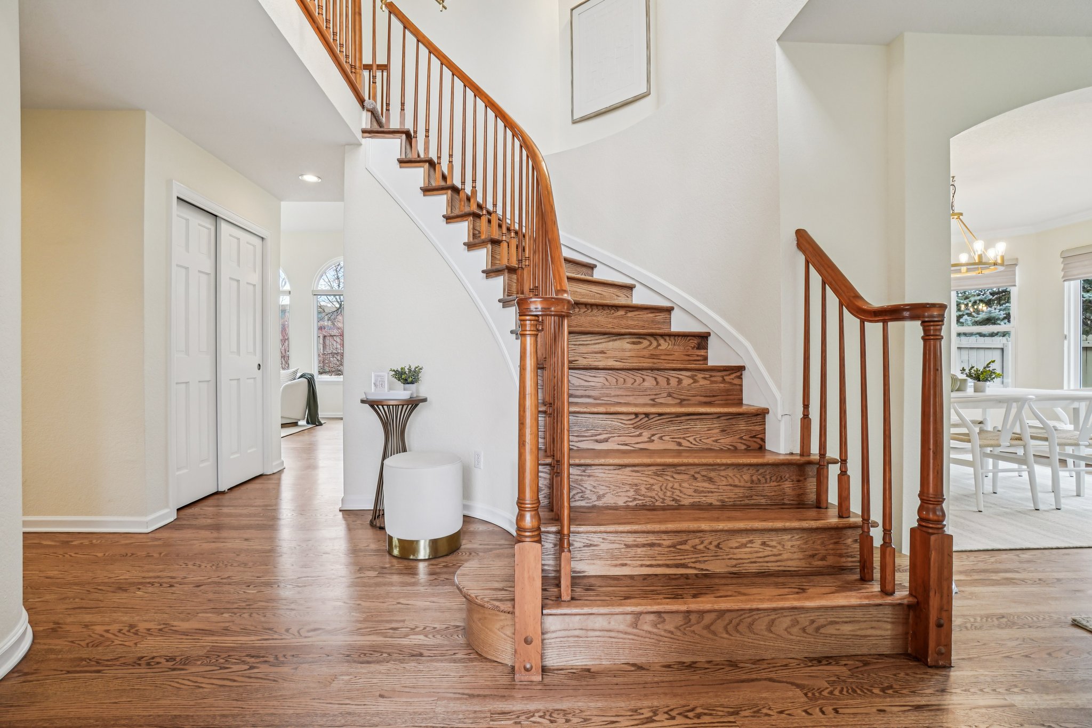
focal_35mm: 15
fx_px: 455
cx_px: 546
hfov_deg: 100.4
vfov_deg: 77.3
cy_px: 364
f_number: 8
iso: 400
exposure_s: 1/30
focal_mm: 10
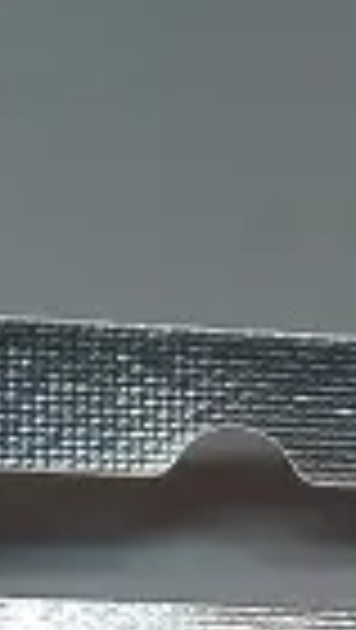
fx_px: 2478
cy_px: 1631
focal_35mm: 148
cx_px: 243
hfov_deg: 8.2
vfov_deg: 11.4
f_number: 2.2
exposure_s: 1/167
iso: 125
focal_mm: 3.82
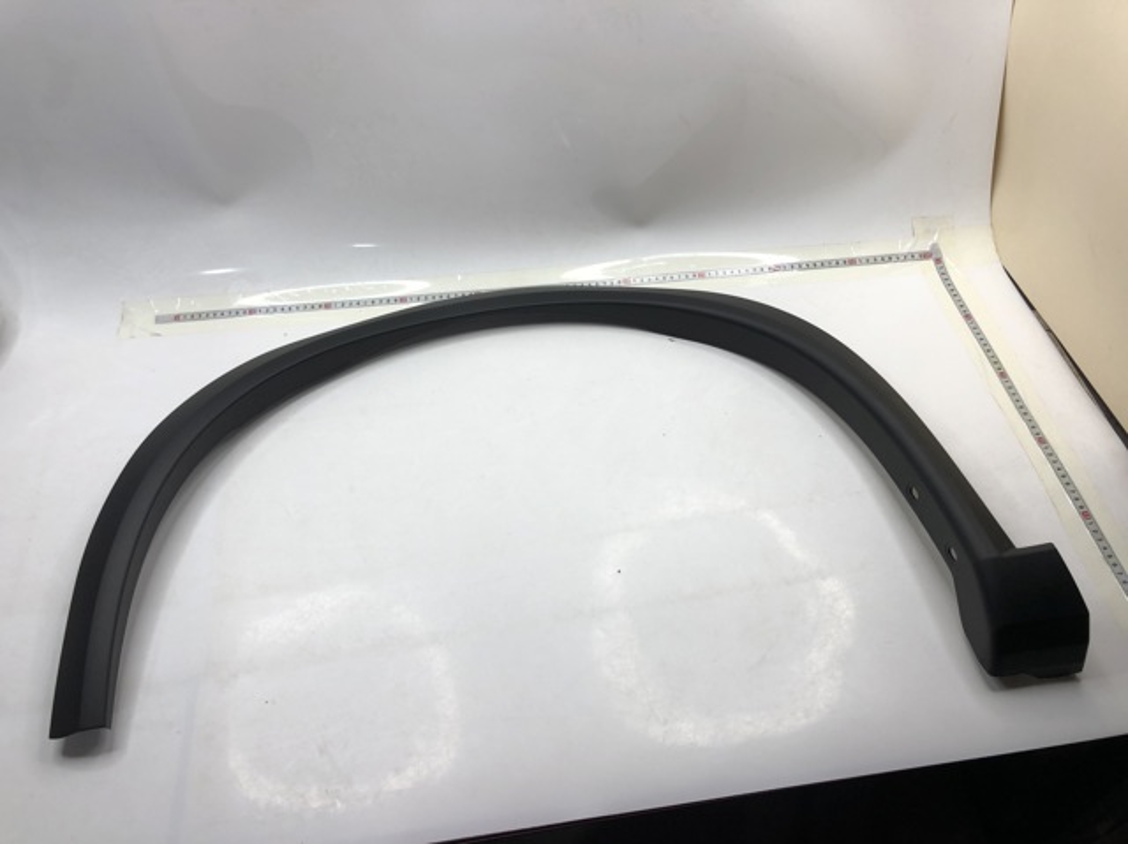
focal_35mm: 28
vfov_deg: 49.7
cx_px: 564
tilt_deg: -50.7
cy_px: 422
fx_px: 912
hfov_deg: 63.5
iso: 25
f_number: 1.8
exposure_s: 1/100
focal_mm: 3.99
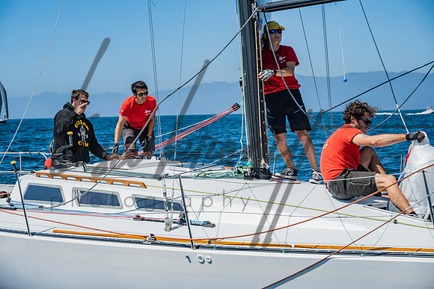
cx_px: 217
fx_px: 892
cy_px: 144
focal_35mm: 74
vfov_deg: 18.4
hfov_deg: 27.3
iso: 160
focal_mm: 74
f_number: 6.3
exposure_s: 1/400
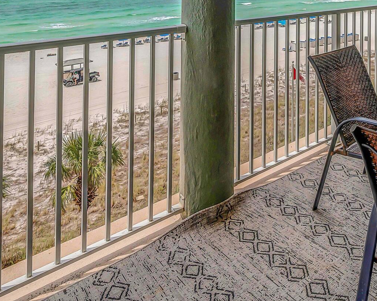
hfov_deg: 50.6
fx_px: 368
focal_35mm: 33
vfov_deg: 37.4
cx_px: 306
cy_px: -30
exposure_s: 1/1250
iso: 100
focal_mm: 12
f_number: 5.6
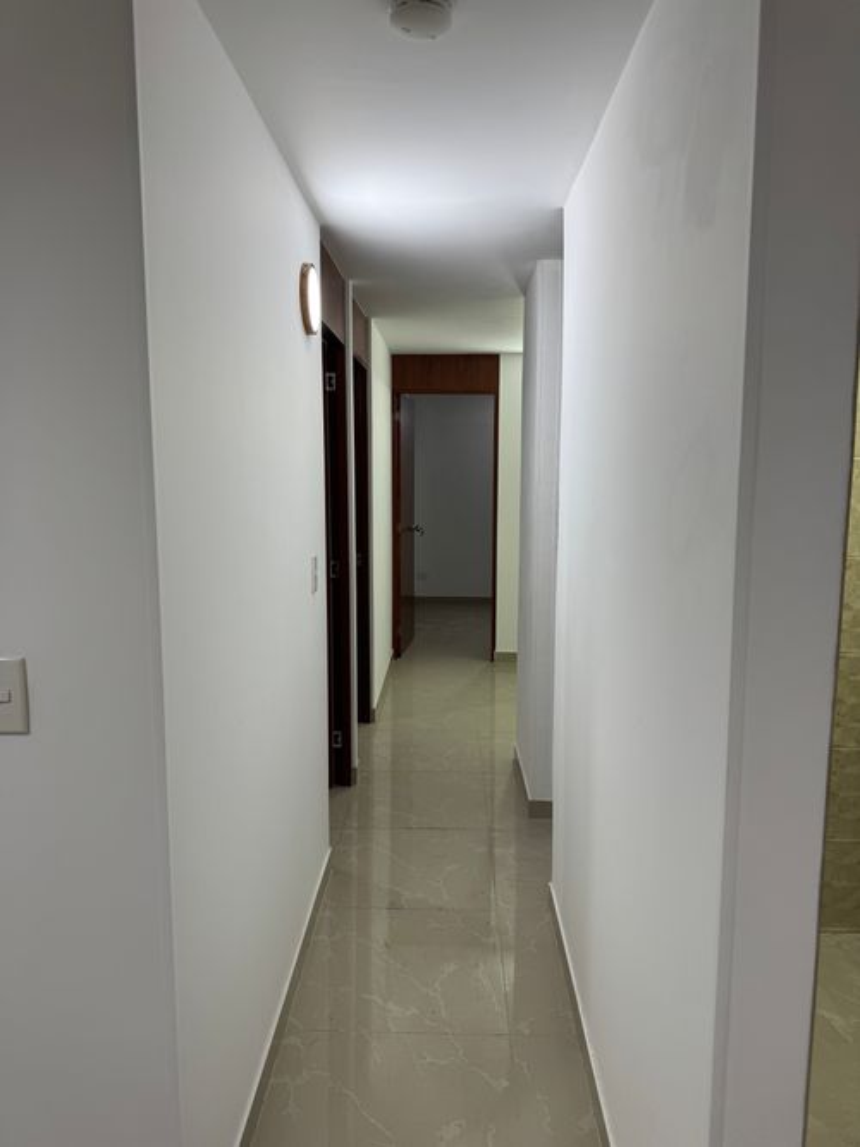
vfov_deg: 71.6
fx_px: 795
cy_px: 574
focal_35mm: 24
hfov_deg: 56.8
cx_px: 430
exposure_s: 1/120
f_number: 1.78
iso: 100
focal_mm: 6.76
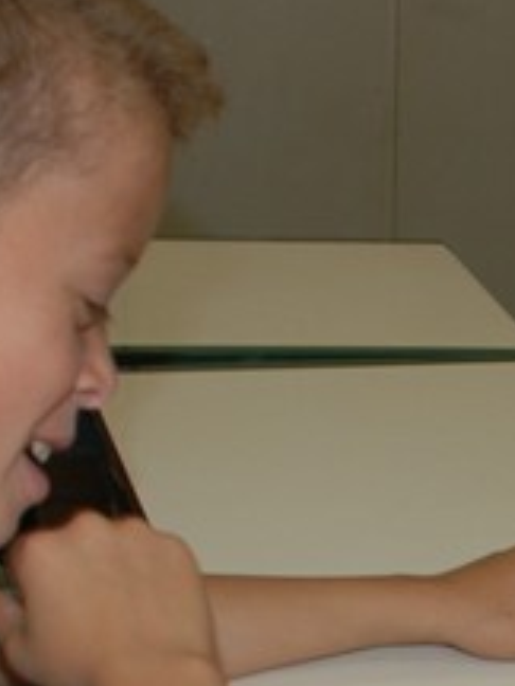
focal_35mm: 107
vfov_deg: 17.8
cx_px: 639
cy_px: 735
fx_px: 2123
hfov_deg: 13.4
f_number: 3.8
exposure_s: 1/60
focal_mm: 20
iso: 200
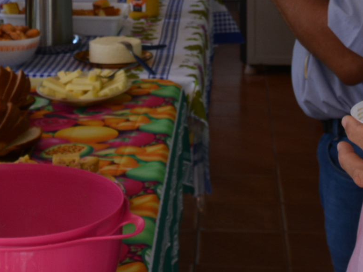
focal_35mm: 100
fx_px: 1049
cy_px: -119
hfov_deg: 19.5
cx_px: 96
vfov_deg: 14.0
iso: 200
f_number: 6.3
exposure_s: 1/160
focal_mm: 18
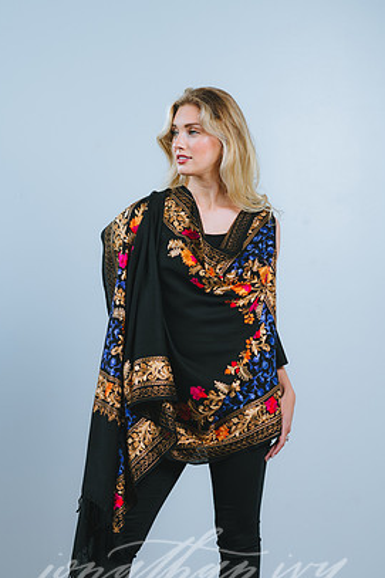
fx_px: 1509
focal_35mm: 94
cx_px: 180
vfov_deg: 21.7
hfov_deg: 14.5
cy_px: 308
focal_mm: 85
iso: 100
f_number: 4
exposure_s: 1/160
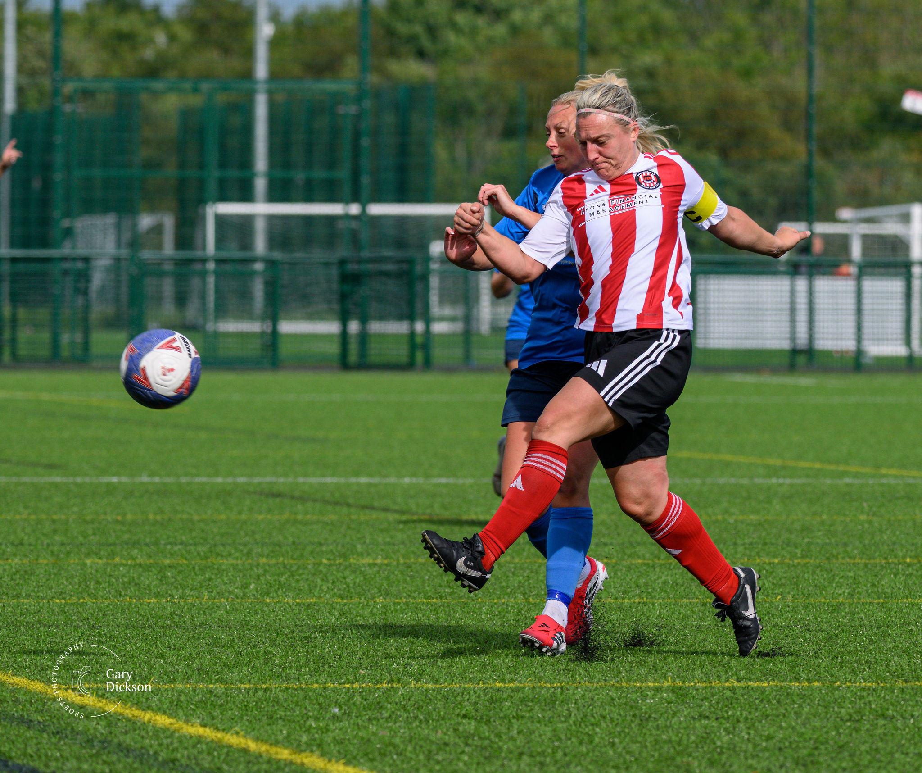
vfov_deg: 4.3
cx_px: 651
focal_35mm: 368
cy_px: 184
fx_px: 10239
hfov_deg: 5.2
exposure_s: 1/1600
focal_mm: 195
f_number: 5
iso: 220
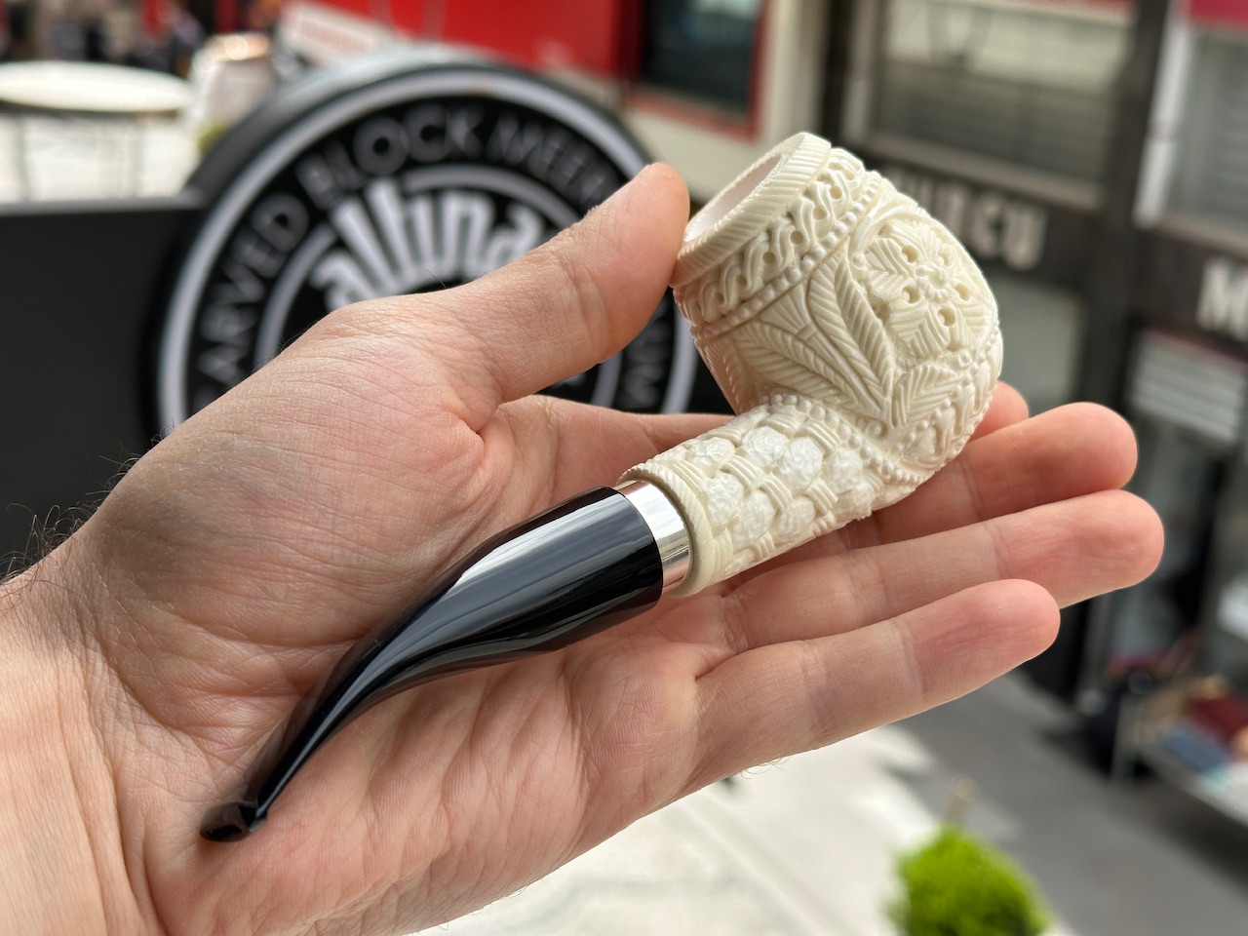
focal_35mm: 48
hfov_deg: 39.7
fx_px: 1731
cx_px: 624
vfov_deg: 30.3
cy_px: 468
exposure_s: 1/1541
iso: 64
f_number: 1.78
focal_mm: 6.86
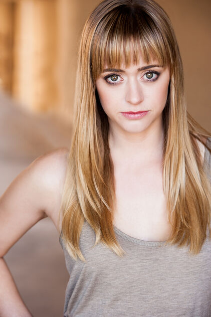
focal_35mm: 120
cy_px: 158
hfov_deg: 11.4
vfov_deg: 17.1
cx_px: 106
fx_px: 1055
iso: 800
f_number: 5
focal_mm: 120
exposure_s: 1/250
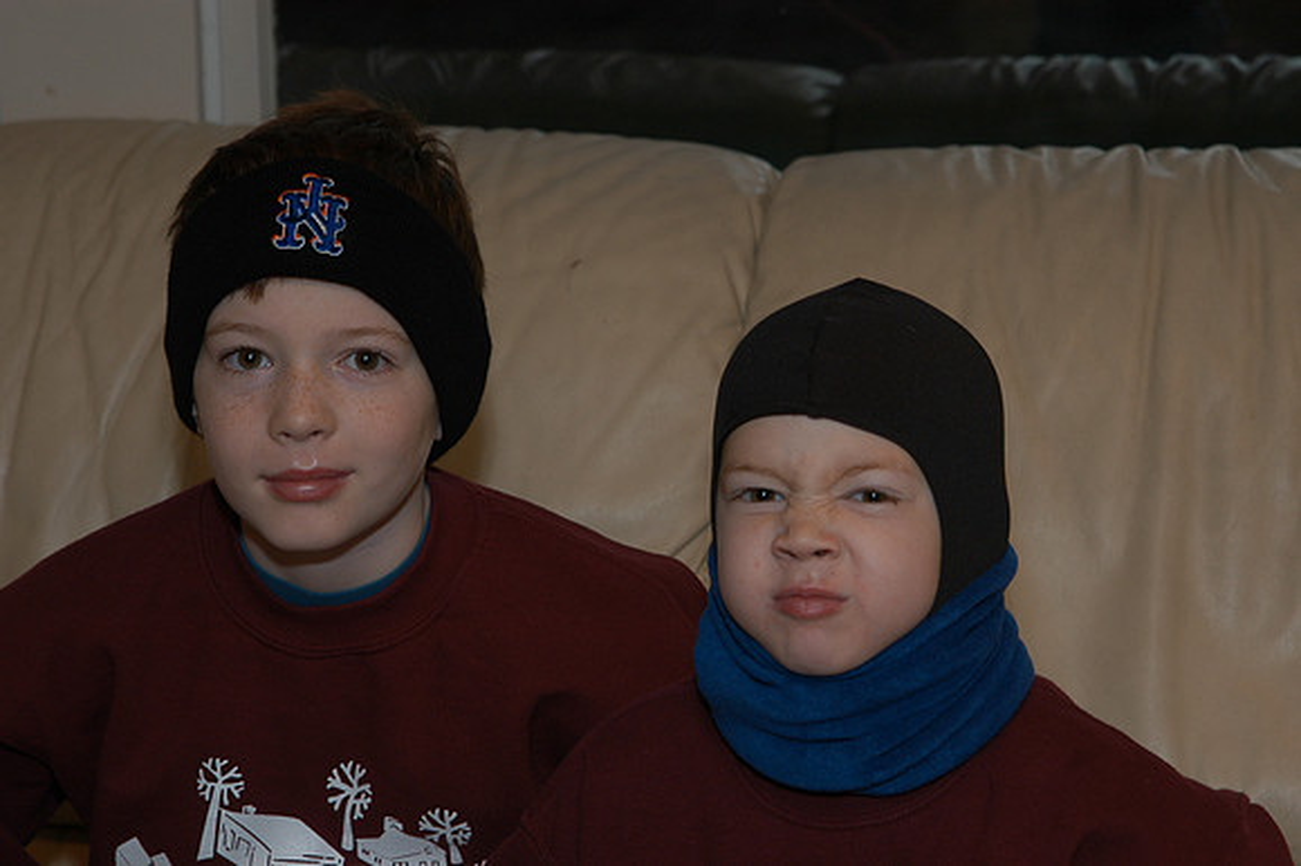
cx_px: 650
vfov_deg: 11.1
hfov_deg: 16.7
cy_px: 433
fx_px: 4442
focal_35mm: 123
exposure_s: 1/60
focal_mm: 82
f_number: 5.6
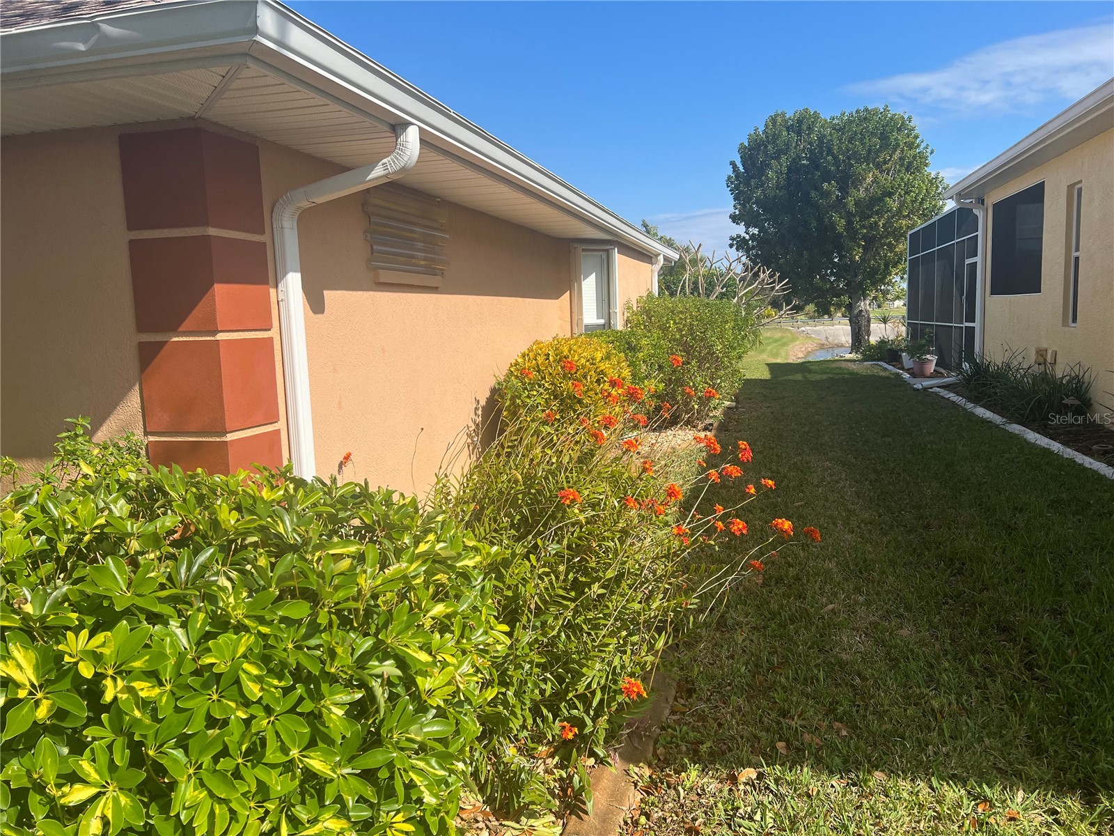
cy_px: 418
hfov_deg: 67.3
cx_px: 557
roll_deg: +2.8
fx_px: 837
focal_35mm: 26
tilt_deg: -3.3
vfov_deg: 53.1
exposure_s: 1/3356
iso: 50
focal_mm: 5.7
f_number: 1.5
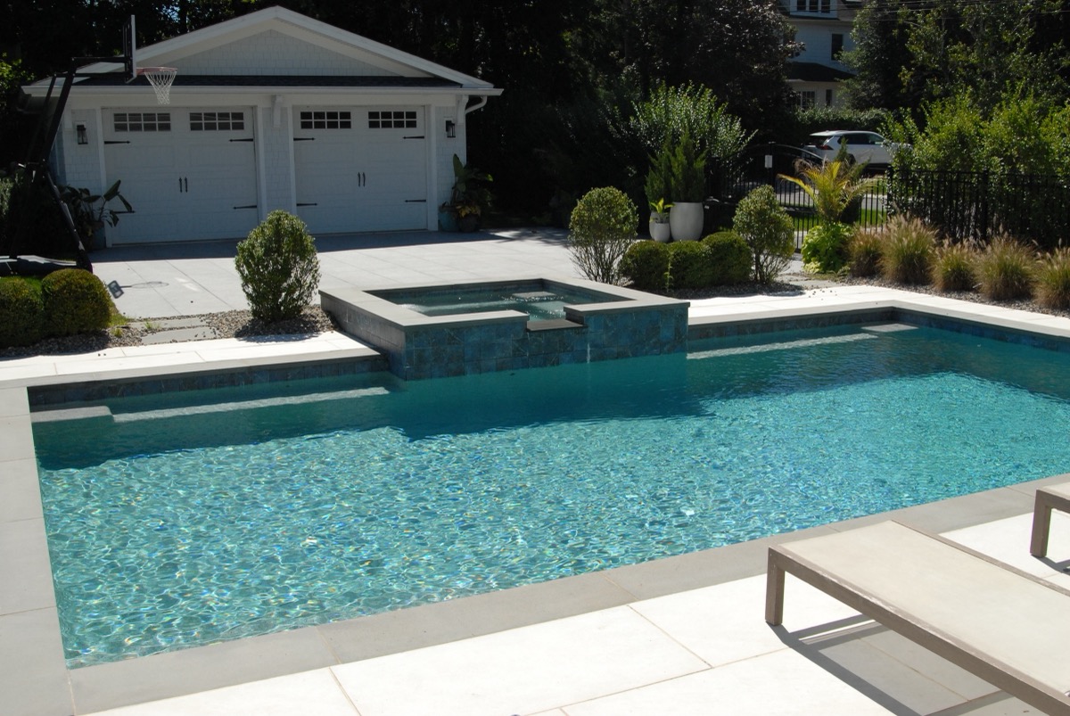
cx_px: 535
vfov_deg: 37.0
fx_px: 1071
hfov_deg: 53.1
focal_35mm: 36
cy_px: 358
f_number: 8
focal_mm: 24
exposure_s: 1/1250
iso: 400
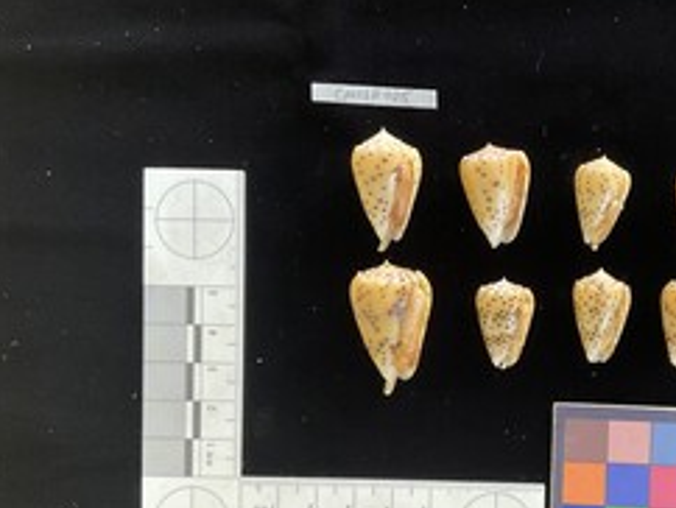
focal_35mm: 42
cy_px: 308
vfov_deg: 34.3
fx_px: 821
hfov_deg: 44.1
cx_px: 455
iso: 250
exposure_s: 1/60
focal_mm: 3
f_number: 1.8
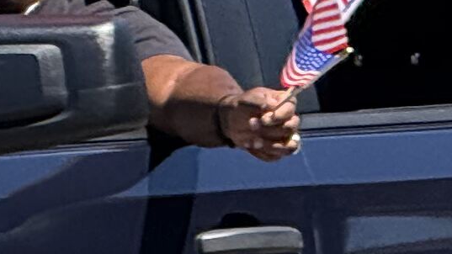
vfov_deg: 1.2
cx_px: -625
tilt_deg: +1.0
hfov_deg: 2.2
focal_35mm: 982
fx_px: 11769
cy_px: -15
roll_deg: +0.6
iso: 64
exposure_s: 1/990
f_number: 2.8
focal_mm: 15.66
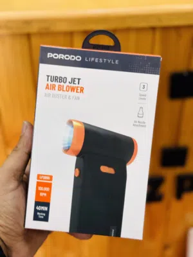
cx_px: 96
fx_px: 357
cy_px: 128
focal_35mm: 48
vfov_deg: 39.7
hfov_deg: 30.3
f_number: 1.78
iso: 100
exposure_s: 1/100
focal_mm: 6.76
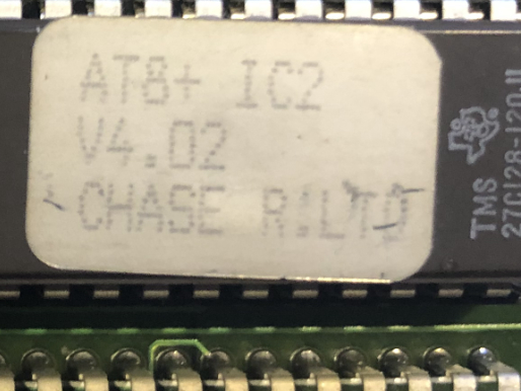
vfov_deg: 15.0
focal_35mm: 98
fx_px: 1476
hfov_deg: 19.0
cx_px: -95
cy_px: 78
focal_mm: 4
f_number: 1.8
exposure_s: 1/14
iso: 100
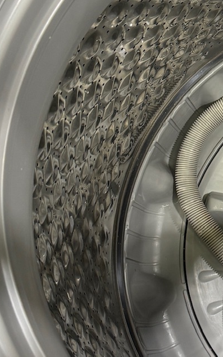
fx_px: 797
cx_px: 372
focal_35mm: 82
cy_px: 134
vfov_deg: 25.1
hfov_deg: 14.4
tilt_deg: -74.6
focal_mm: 6.76
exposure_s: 1/50
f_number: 1.78
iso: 160
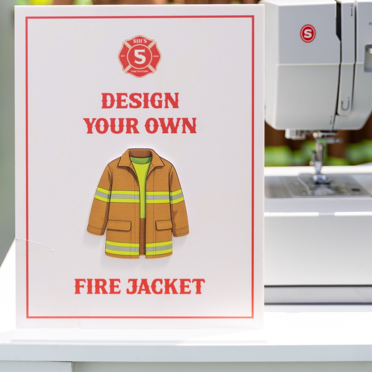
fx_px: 608
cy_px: 182
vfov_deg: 34.0
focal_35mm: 50
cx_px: 186
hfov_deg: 34.0
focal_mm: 39
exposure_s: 1/1600
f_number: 2.8
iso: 160
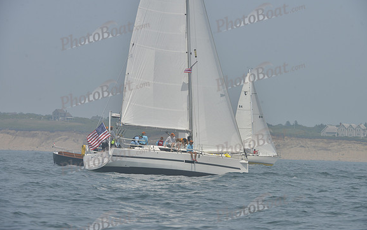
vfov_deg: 6.4
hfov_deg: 10.2
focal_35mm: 205
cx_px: 183
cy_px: 117
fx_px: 2051
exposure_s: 1/1000
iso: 280
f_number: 10
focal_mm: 200
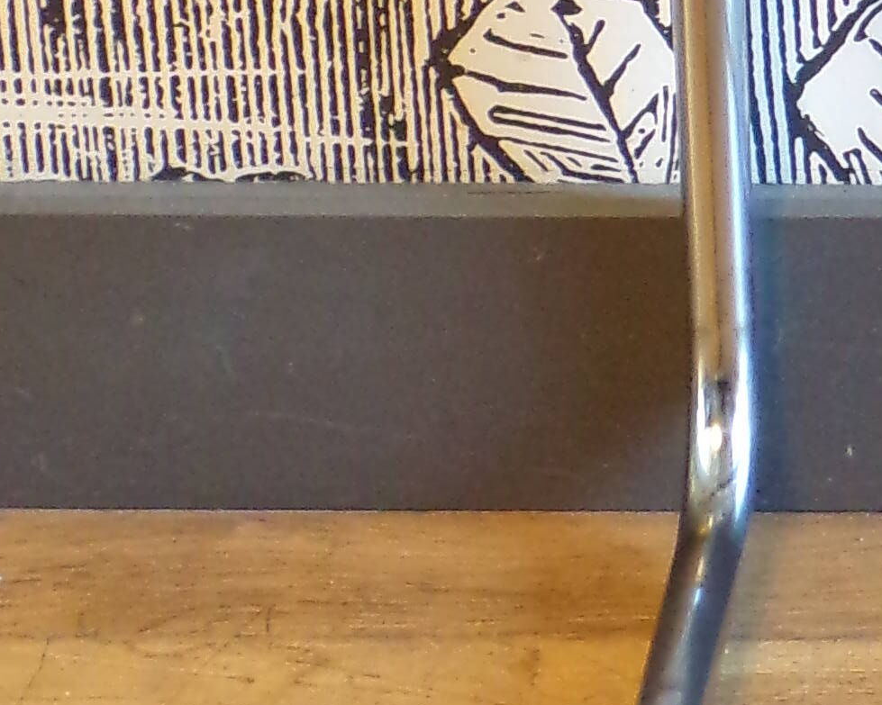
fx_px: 4437
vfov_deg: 8.9
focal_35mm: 170
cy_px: -219
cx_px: 1369
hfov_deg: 10.9
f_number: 3.3
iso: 340
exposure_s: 1/17
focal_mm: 6.6
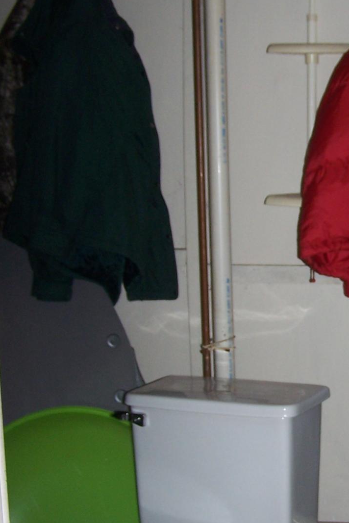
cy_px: 297
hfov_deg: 18.0
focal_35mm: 74
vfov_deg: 27.3
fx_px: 1076
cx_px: 335
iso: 80
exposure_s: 1/60
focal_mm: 6.3
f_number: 2.8
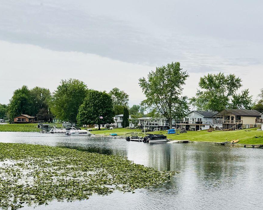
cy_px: 160
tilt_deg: -5.1
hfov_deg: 30.3
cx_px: 176
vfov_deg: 24.3
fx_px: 482
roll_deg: +1.3
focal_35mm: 62
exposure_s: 1/6410
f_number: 1.78
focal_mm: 6.76
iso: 80
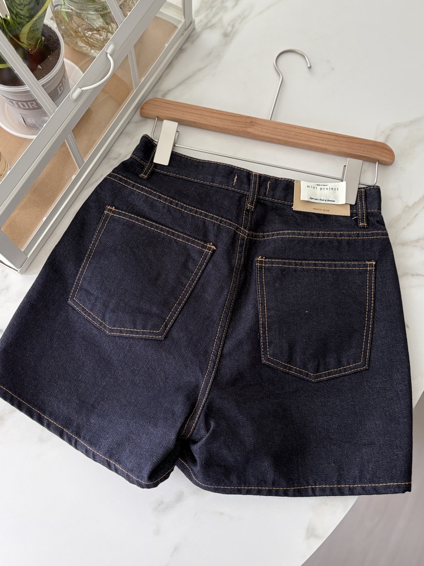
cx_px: 212
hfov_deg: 53.1
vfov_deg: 67.3
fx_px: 425
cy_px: 283
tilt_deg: -71.8
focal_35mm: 26
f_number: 1.6
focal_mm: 5.96
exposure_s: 1/60
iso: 80
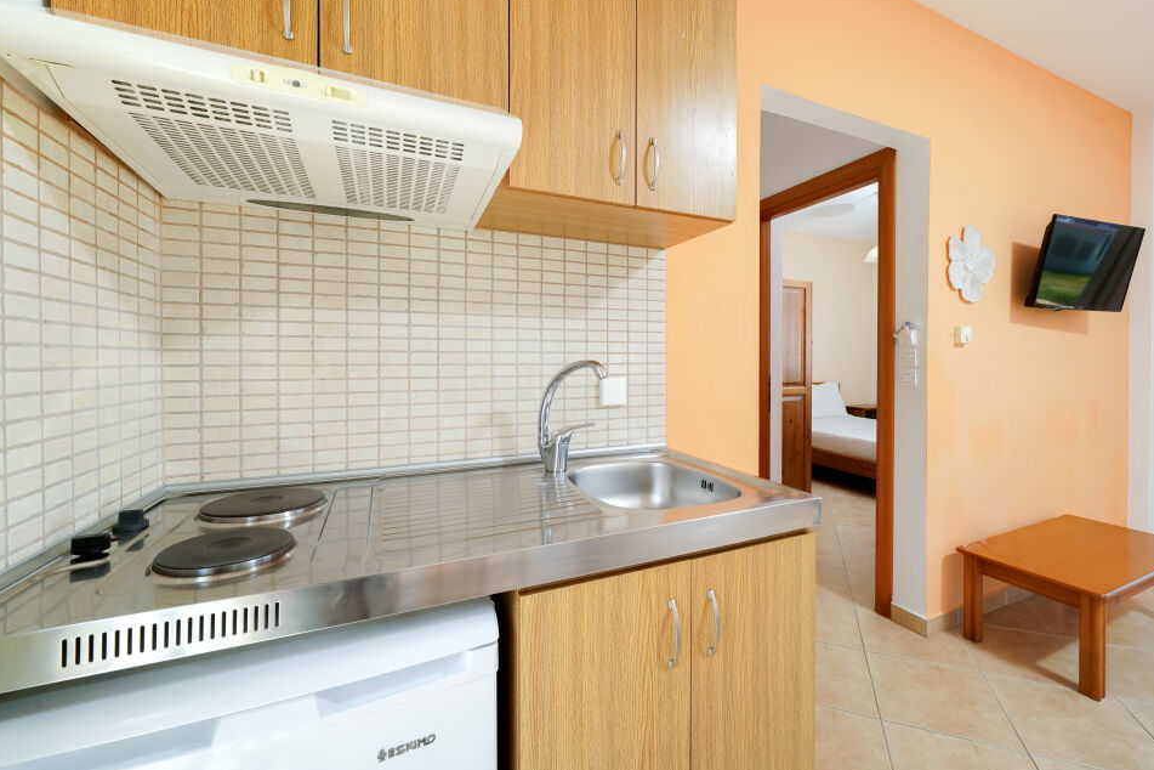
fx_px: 449
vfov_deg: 81.2
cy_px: 367
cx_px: 619
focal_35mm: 14
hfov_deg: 104.1
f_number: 10
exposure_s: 1/60
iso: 320
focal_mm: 13
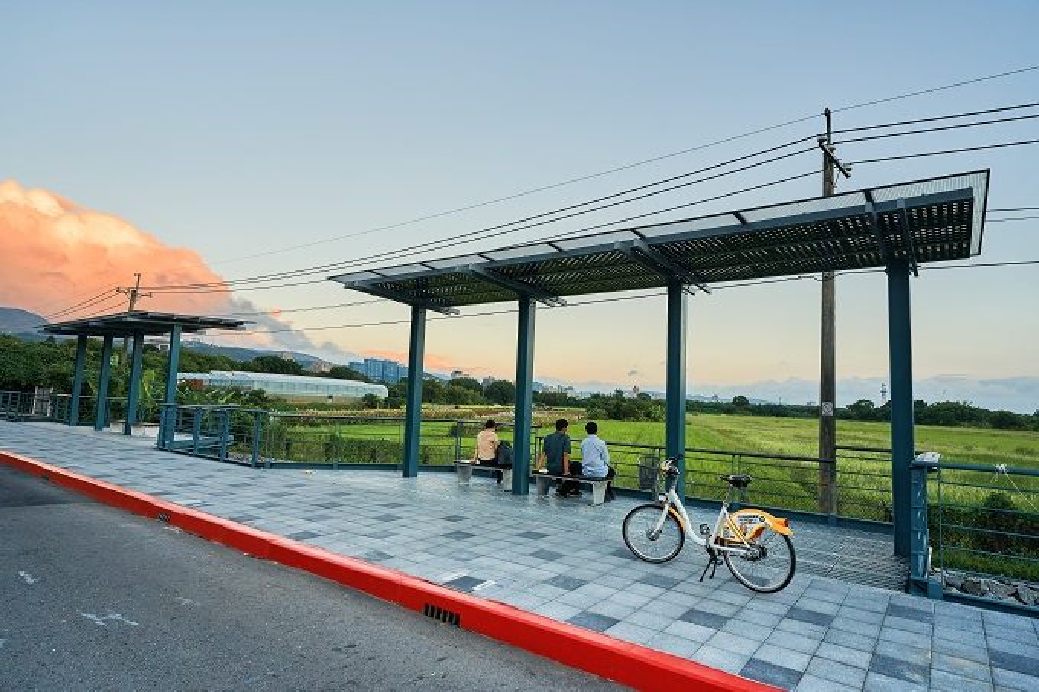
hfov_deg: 84.0
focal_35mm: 20
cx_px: 520
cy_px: 346
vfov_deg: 61.9
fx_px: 577
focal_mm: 20
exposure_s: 1/800
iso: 1250
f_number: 4.5
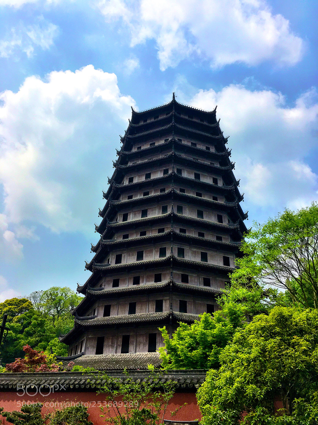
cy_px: 212
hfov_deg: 48.2
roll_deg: -2.6
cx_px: 159
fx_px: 355
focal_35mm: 29
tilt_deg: +29.0
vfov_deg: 61.7
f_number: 2.2
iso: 25
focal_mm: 4.15
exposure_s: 1/2331
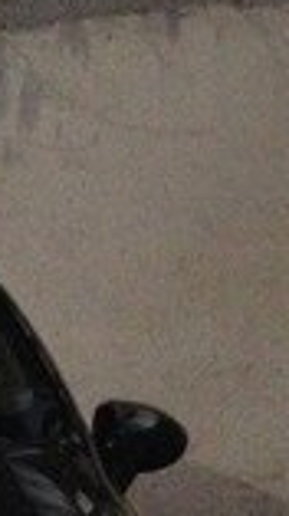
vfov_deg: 13.6
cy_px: 698
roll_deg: -1.1
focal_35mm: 151
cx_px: -328
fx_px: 2063
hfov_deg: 7.6
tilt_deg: -10.3
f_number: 2.4
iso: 800
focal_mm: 4.12
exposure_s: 1/16
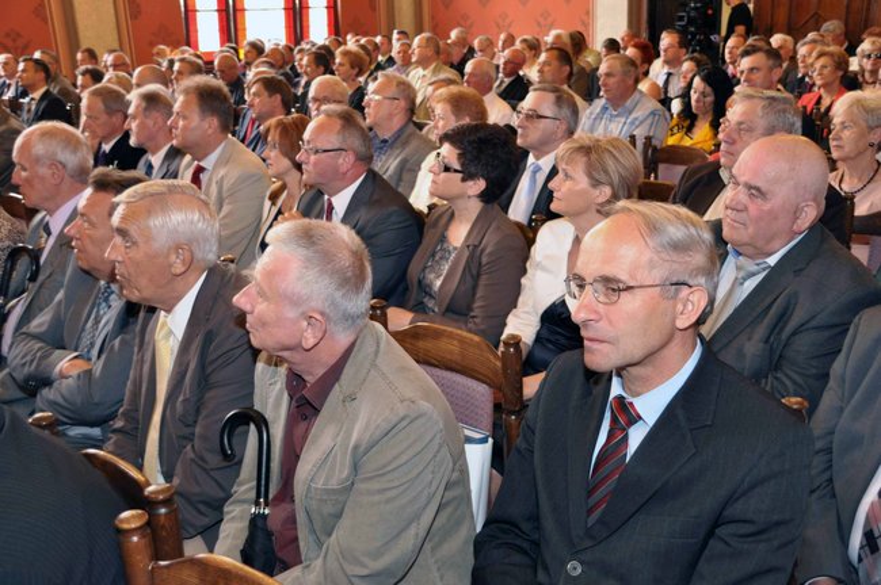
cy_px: 292
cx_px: 440
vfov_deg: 35.4
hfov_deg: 51.3
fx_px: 917
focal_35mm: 38
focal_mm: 25
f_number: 4
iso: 800
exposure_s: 1/30
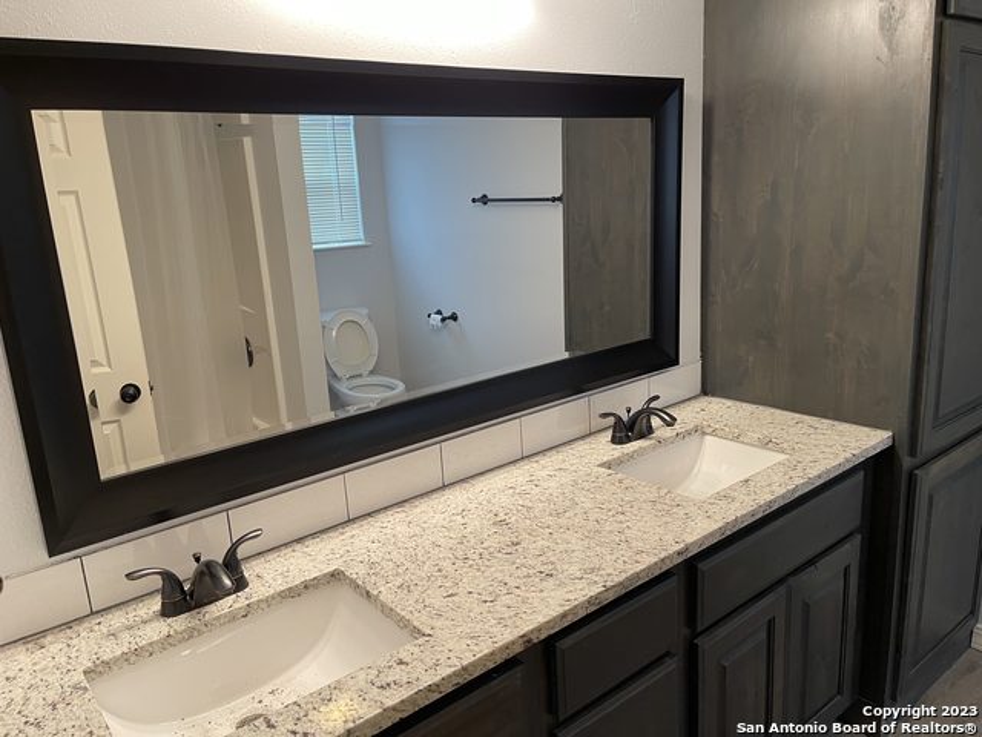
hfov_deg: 67.3
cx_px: 491
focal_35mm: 26
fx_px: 738
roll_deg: +4.2
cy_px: 368
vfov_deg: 53.1
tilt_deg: -12.9
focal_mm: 5.1
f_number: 1.6
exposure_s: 1/60
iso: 125
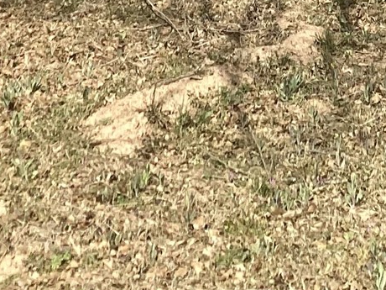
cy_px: -347
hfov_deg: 14.2
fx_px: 1539
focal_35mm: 138
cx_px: 326
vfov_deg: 9.8
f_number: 2.4
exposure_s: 1/1294
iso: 25
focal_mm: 3.3
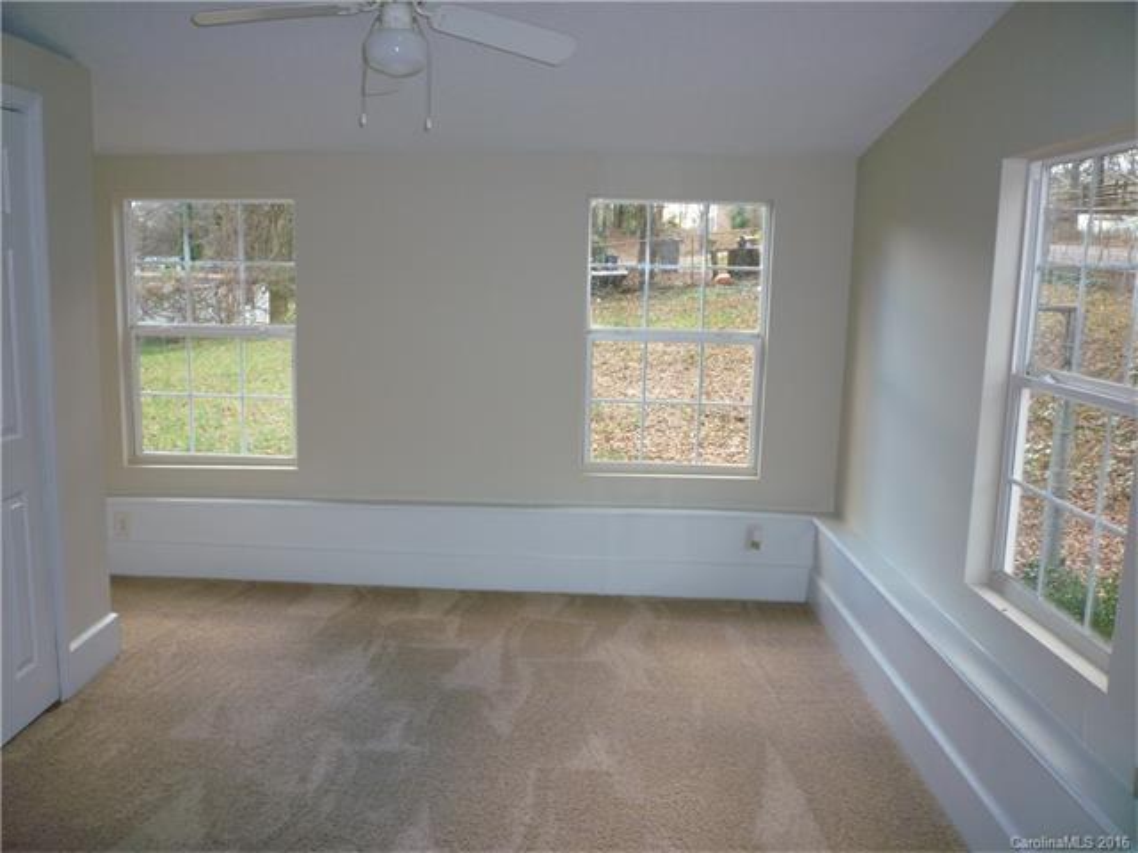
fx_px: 953
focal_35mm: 29
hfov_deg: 61.7
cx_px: 569
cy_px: 426
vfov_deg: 48.2
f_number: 3.3
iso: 125
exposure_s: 1/30
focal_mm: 5.2
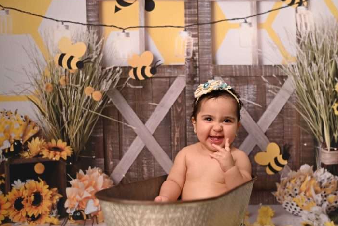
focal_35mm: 43
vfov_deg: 31.2
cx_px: 199
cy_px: 110
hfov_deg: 45.2
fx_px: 404
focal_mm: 35
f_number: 2
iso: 200
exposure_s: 1/100
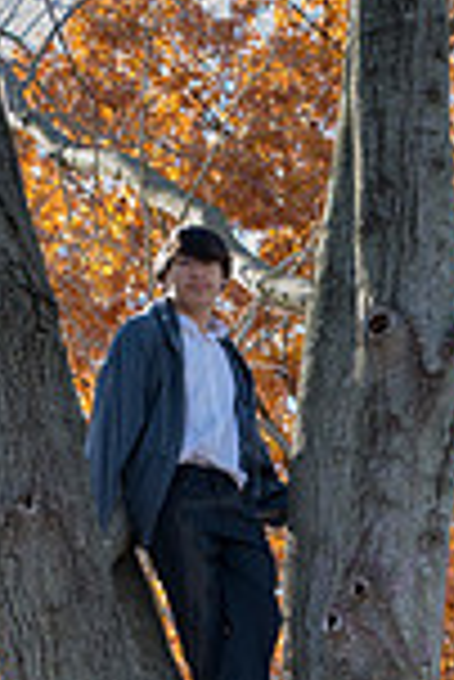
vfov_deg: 13.1
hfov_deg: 9.2
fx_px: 2812
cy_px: 1004
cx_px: 405
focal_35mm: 149
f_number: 6.3
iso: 400
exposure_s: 1/200
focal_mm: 50
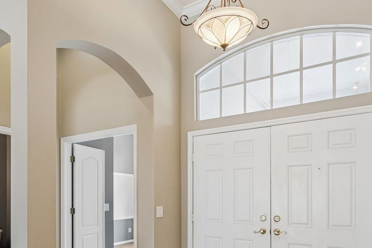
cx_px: 167
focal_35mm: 25
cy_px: 205
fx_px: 258
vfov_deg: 47.9
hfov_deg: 71.3
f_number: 7.1
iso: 100
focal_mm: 10
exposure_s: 1/3.33
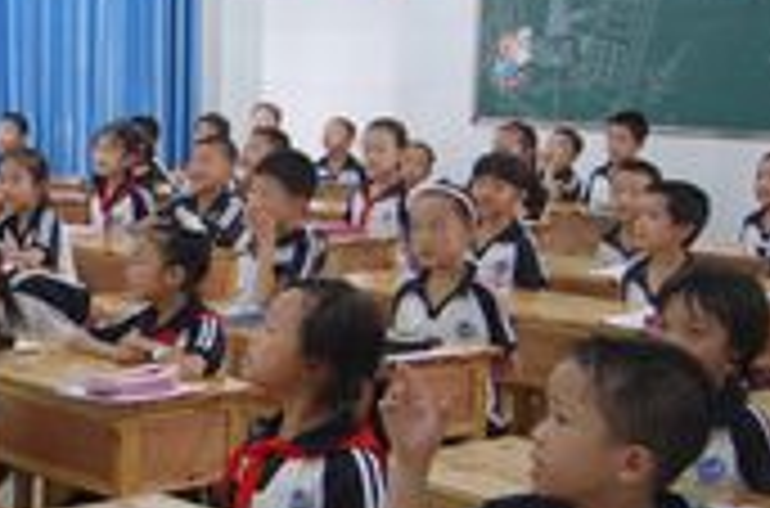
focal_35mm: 79
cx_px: -230
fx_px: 1685
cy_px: 247
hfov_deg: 22.9
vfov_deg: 17.2
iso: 800
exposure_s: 1/30
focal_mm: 18
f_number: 3.5
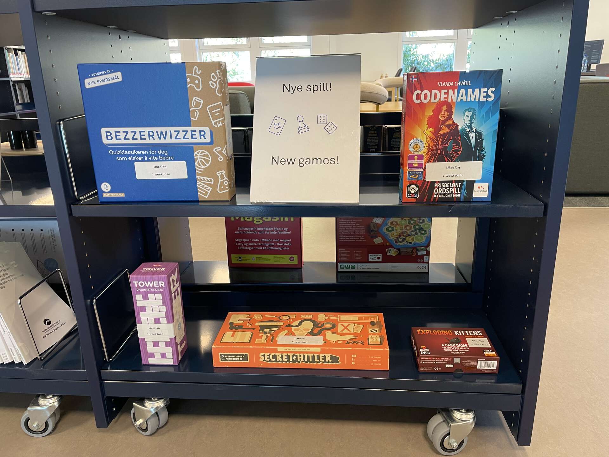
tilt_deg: -17.3
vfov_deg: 53.1
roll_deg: +1.6
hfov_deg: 67.3
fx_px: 457
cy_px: 228
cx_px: 304
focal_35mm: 26
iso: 80
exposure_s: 1/50
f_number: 1.6
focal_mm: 4.2
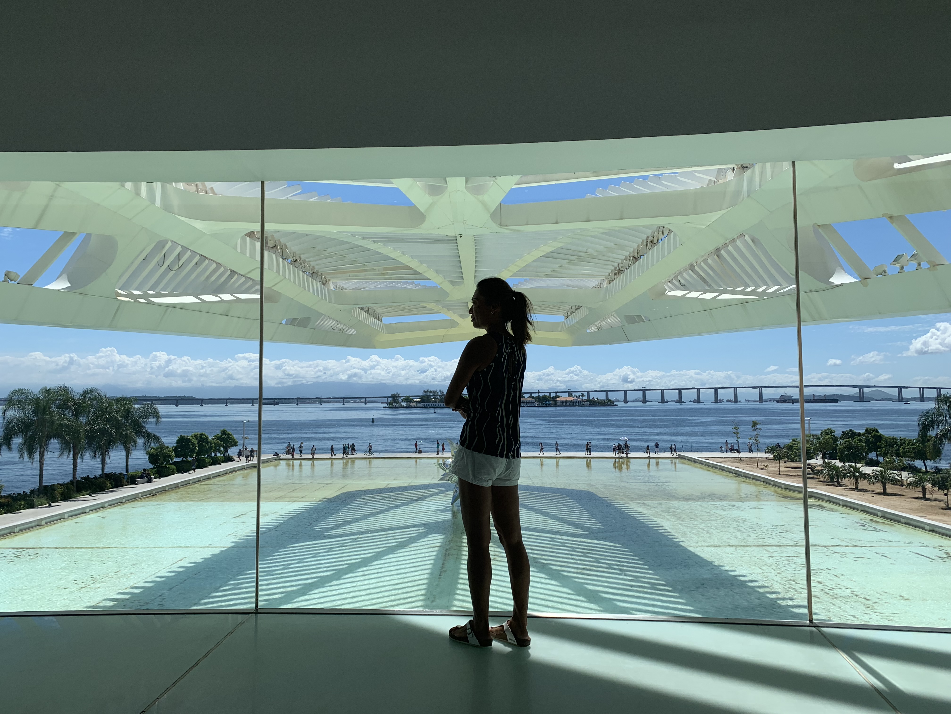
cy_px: 357
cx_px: 476
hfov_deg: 67.3
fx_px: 714
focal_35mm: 26
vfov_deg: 53.1
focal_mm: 4.25
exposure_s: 1/2915
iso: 25
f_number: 1.8
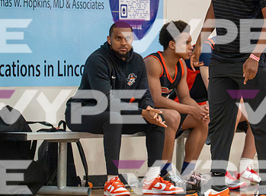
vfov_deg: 3.2
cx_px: 196
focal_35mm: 456
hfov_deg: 4.4
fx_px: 3486
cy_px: 41
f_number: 3.2
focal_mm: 200
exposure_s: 1/1000
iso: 10000
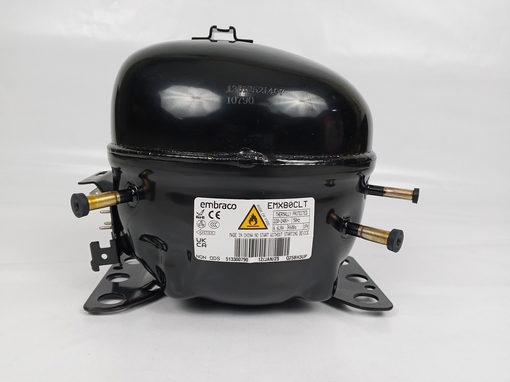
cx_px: 255
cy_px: 191
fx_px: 339
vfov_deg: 58.9
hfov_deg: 73.9
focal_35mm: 23
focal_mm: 4.09
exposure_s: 1/50
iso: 686
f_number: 1.6
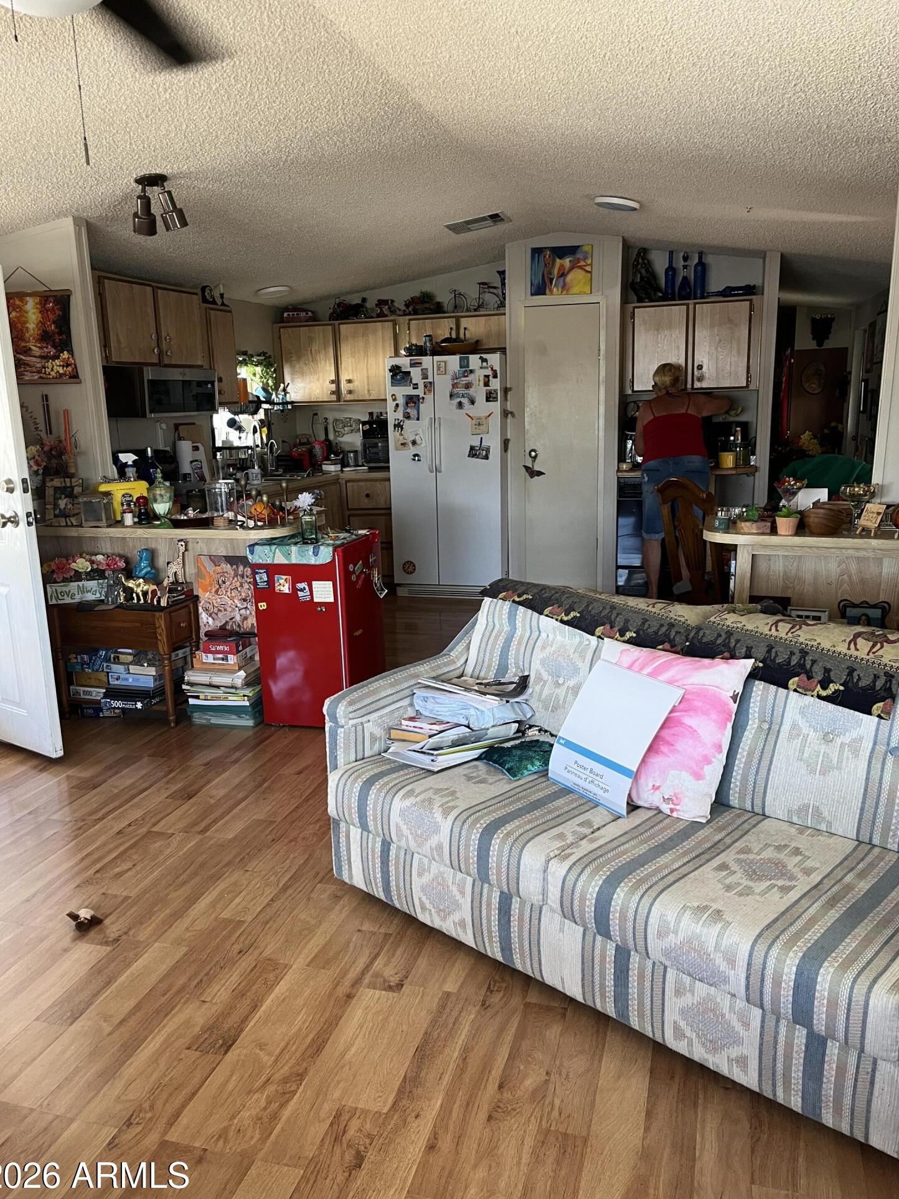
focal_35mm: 27
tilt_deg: -13.1
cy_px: 610
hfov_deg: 51.3
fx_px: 935
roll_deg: +0.7
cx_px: 447
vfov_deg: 65.3
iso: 125
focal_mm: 5.1
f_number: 1.6
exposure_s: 1/66
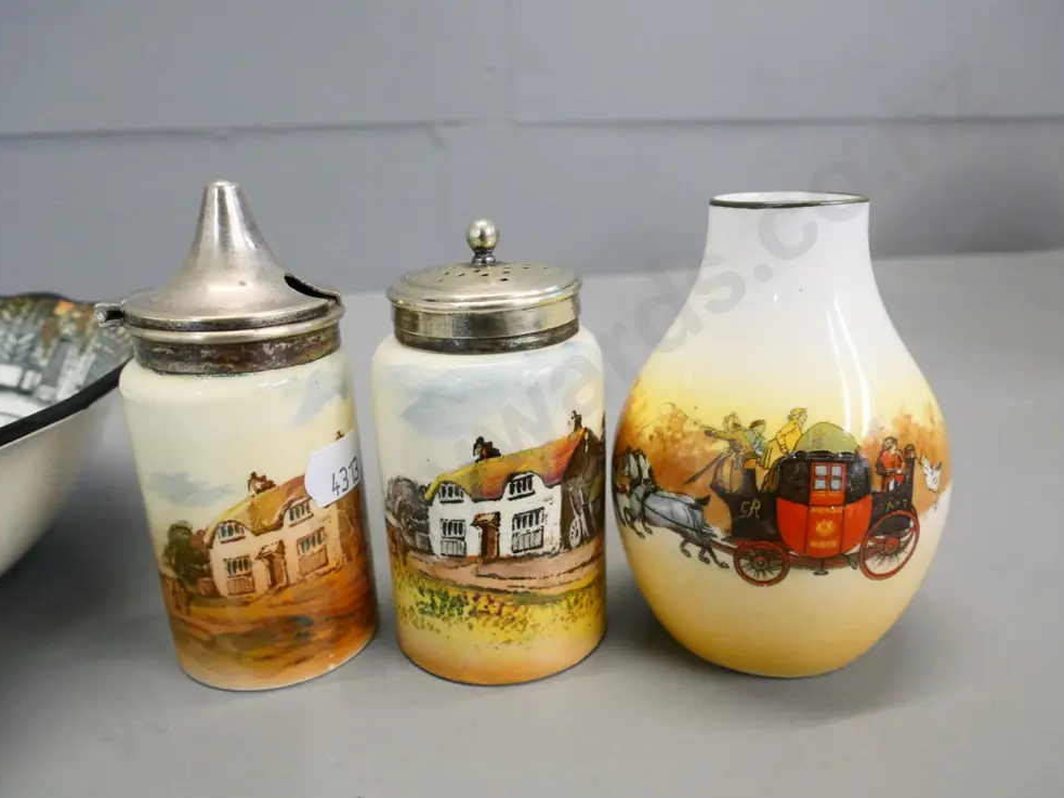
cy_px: 415
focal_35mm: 25
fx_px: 768
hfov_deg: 69.4
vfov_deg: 54.9
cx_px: 539
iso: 3200
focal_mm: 12
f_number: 6.3
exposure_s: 1/60
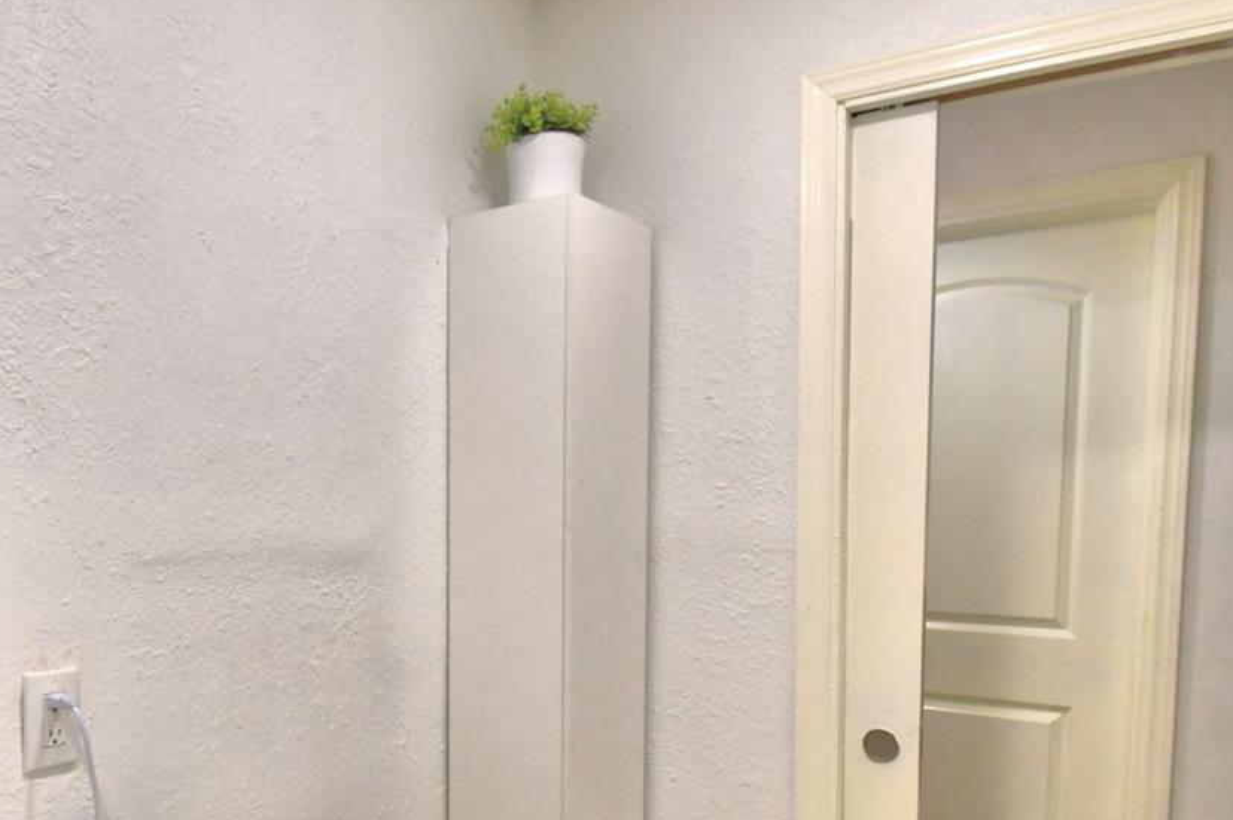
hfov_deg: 62.0
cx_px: 405
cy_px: 570
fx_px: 993
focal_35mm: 29
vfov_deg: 44.0
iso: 400
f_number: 4.5
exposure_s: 1/100
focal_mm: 10
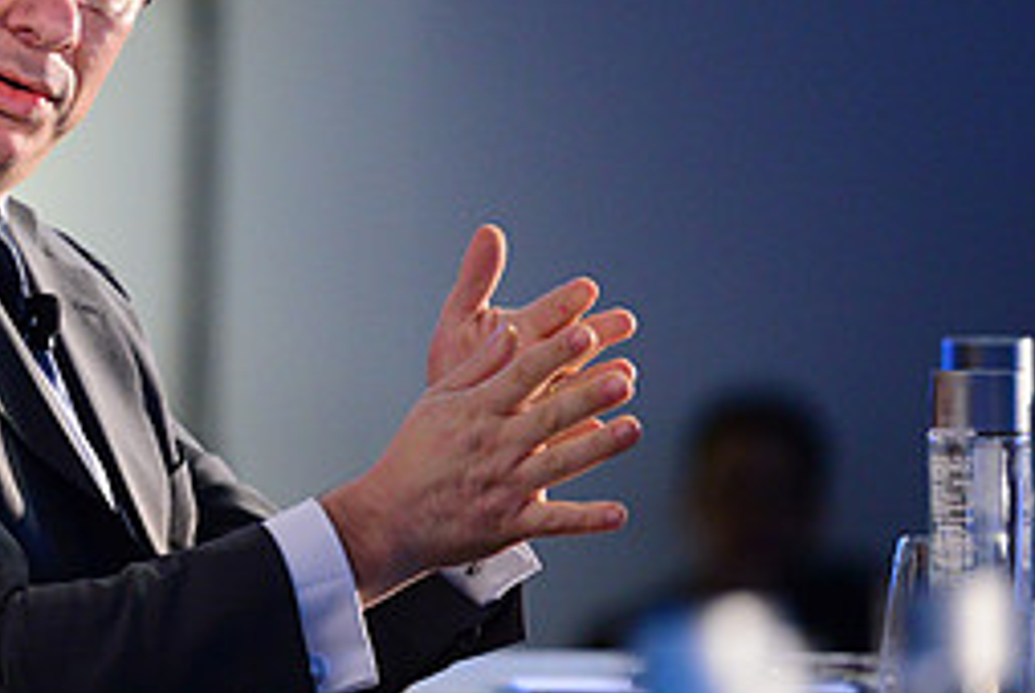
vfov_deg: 3.0
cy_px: 300
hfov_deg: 4.5
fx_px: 13125
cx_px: -29
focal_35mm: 456
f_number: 2.8
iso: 4000
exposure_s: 1/160
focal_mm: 200
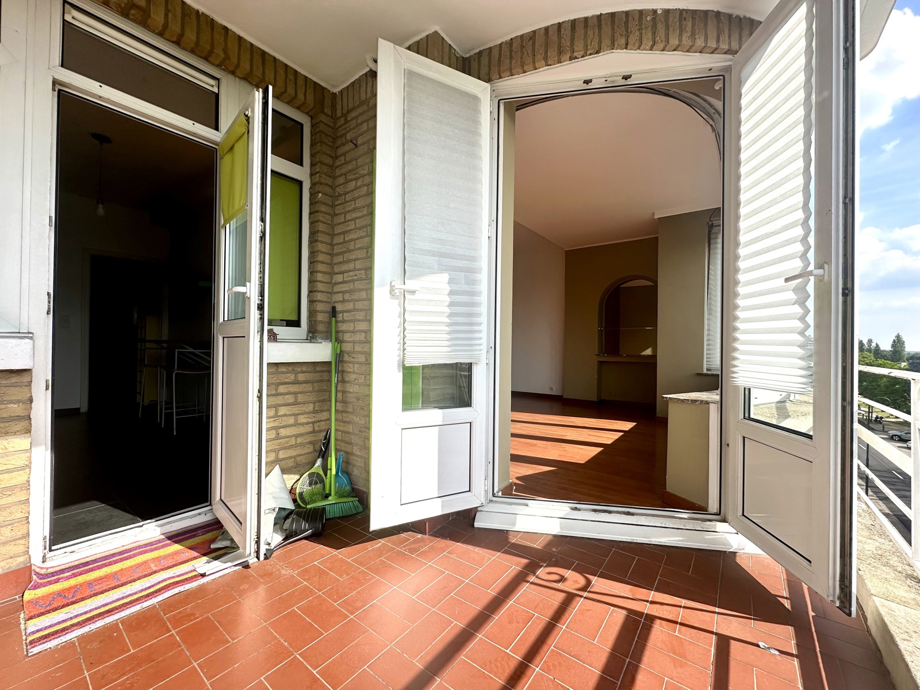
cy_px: 345
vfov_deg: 85.7
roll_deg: -0.8
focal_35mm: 14
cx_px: 460
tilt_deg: +0.6
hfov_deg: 102.1
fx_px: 372
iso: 50
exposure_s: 1/1335
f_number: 2.2
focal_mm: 2.22
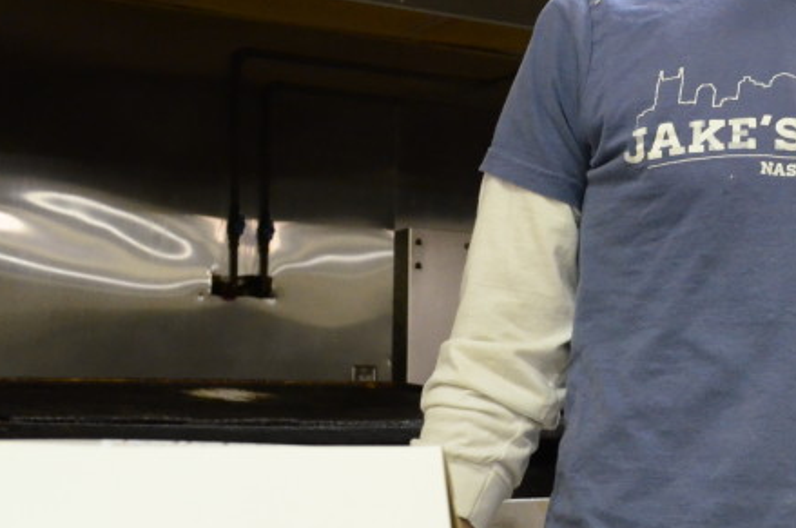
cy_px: 220
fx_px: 1699
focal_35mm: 77
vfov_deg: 17.6
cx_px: 865
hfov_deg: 24.7
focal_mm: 22
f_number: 5.6
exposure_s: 1/30
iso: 2800
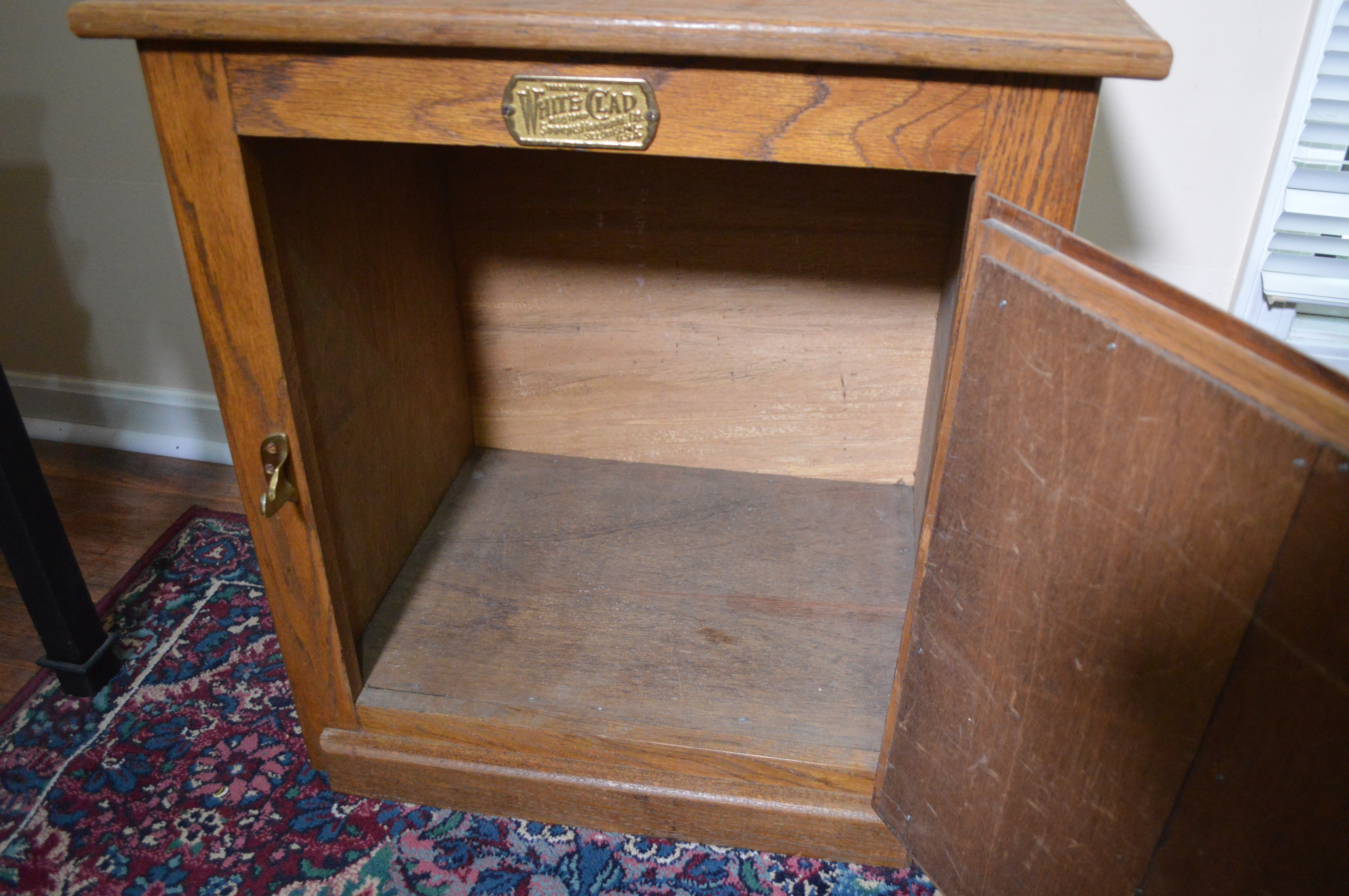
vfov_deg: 47.8
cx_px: 674
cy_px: 448
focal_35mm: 27
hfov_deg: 67.4
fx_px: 1011
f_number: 3.5
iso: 2800
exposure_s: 1/60
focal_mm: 18
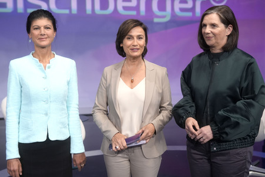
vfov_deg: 29.8
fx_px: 331
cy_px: 88
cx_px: 132
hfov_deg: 43.6
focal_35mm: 45
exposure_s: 1/250
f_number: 2.2
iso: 640
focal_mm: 30
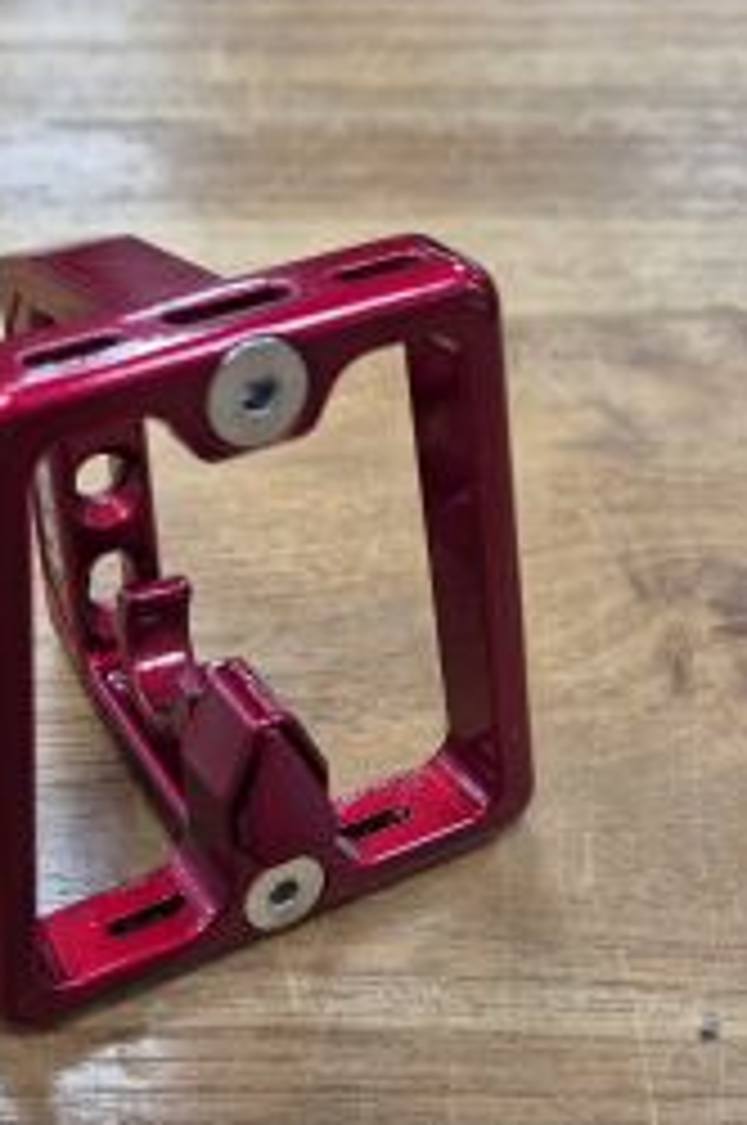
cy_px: 598
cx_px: 198
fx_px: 1436
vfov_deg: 42.8
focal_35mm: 46
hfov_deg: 28.8
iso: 125
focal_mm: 5.4
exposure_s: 1/100
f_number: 1.8
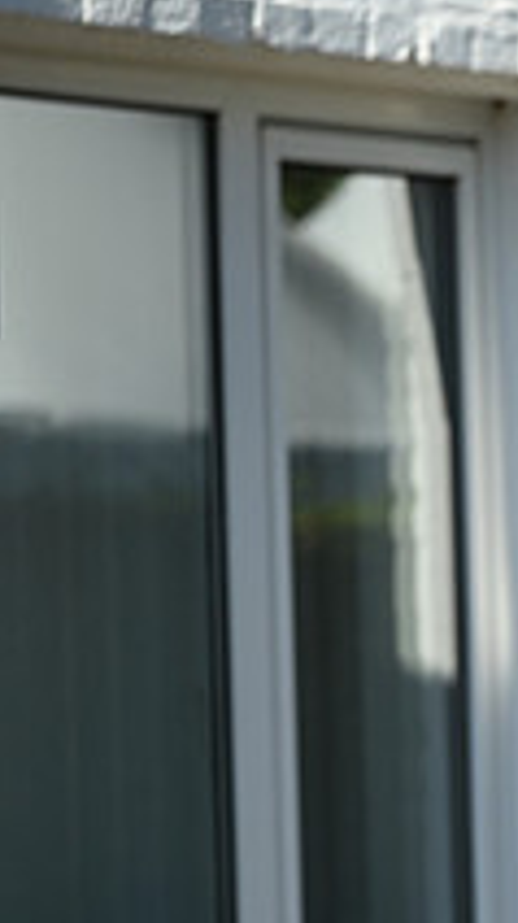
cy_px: 729
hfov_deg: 3.5
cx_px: 1258
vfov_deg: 6.3
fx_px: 8413
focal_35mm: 344
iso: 320
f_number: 4.5
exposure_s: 1/1600
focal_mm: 120
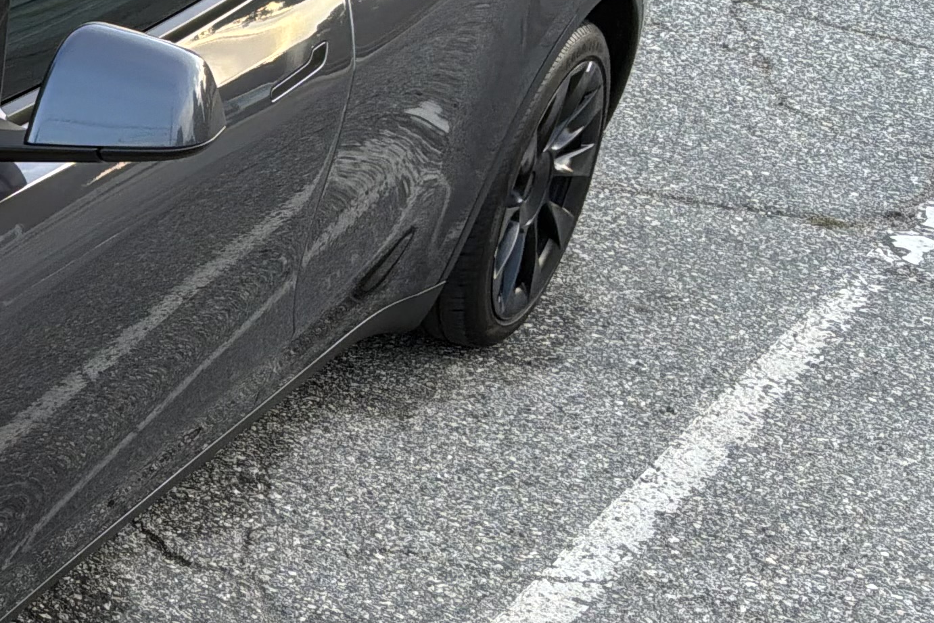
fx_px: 2205
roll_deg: -5.2
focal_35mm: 85
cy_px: 331
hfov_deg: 21.1
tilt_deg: -28.6
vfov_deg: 16.1
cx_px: -368
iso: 32
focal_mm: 3
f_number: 1.8
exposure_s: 1/122
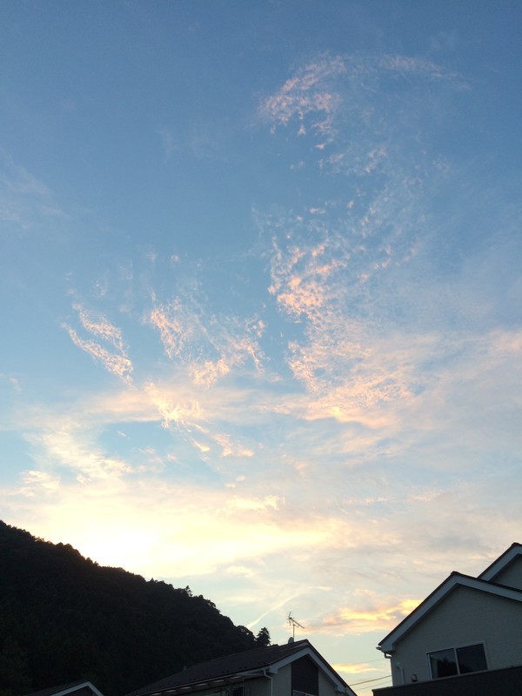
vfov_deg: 61.7
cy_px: 348
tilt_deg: +41.5
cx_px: 261
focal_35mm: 29
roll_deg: -2.7
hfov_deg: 48.2
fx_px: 583
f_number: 2.2
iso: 32
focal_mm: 4.15
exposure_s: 1/60
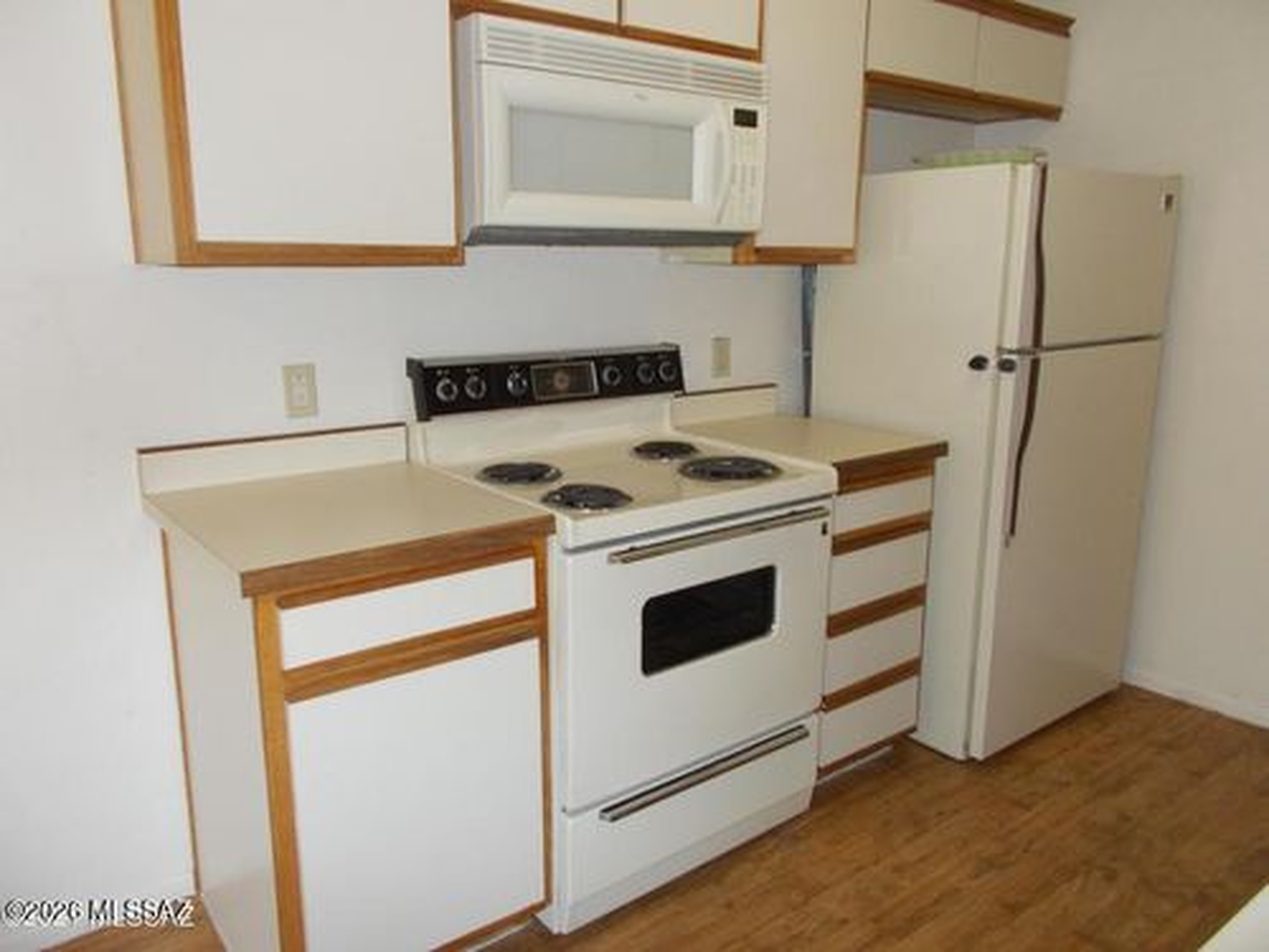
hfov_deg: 67.3
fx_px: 953
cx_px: 634
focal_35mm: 26
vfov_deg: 53.1
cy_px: 476
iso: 200
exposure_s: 1/25
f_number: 3.2
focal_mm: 4.6
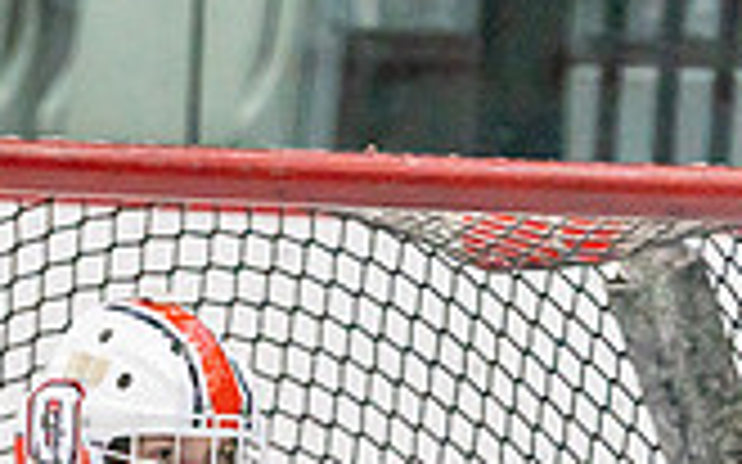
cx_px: -27
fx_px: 19305
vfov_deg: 1.4
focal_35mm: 955
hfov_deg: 2.2
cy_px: 819
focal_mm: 200
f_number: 2.8
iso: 3200
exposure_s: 1/1250
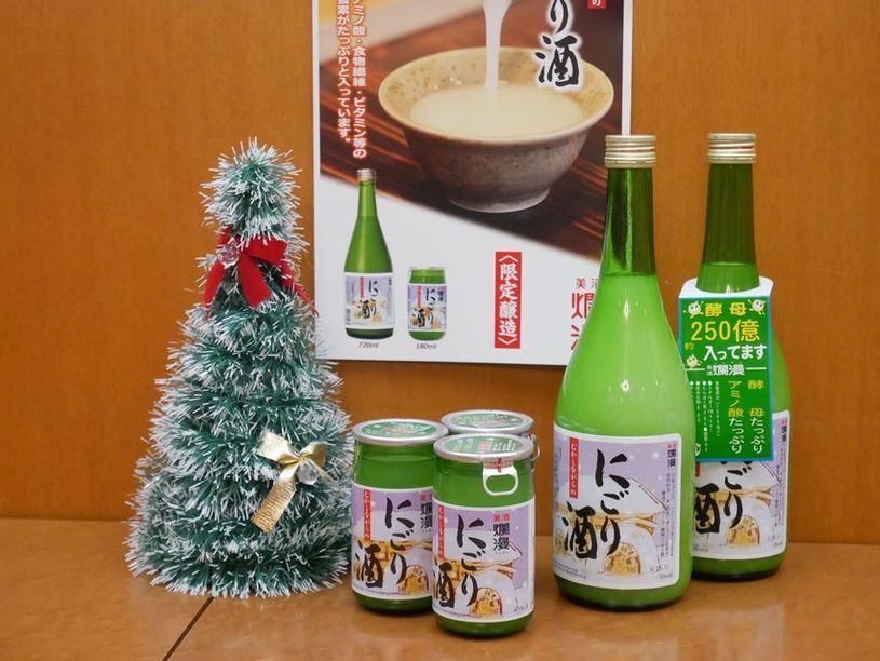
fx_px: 1628
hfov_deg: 30.3
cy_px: 330
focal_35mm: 64
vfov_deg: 22.9
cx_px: 440
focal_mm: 32
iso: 3200
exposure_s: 1/80
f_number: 5.6
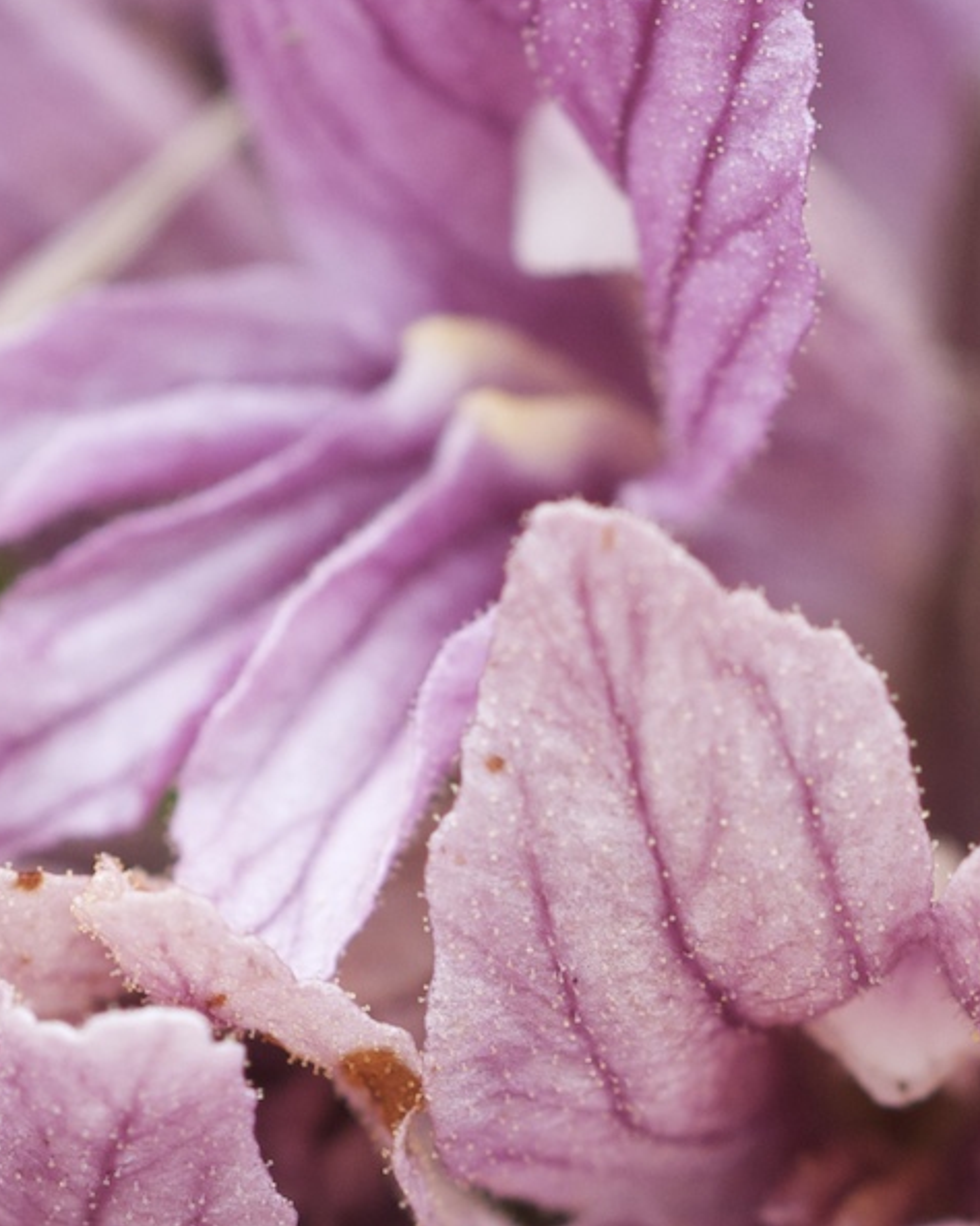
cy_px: 1178
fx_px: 11064
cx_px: 966
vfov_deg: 6.3
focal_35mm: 305
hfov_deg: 5.1
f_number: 8
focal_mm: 60
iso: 200
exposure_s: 1/160
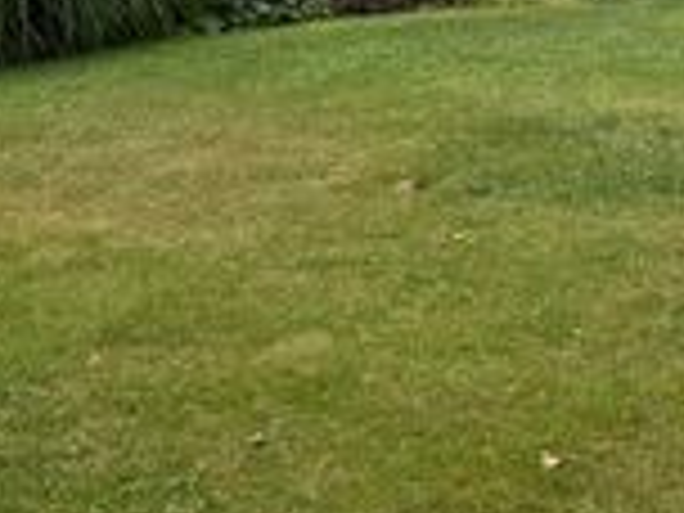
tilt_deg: +5.2
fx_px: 1877
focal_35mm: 95
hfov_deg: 20.6
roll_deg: -0.1
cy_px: -392
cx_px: 382
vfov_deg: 13.9
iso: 100
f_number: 1.78
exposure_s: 1/1901
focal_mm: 6.76
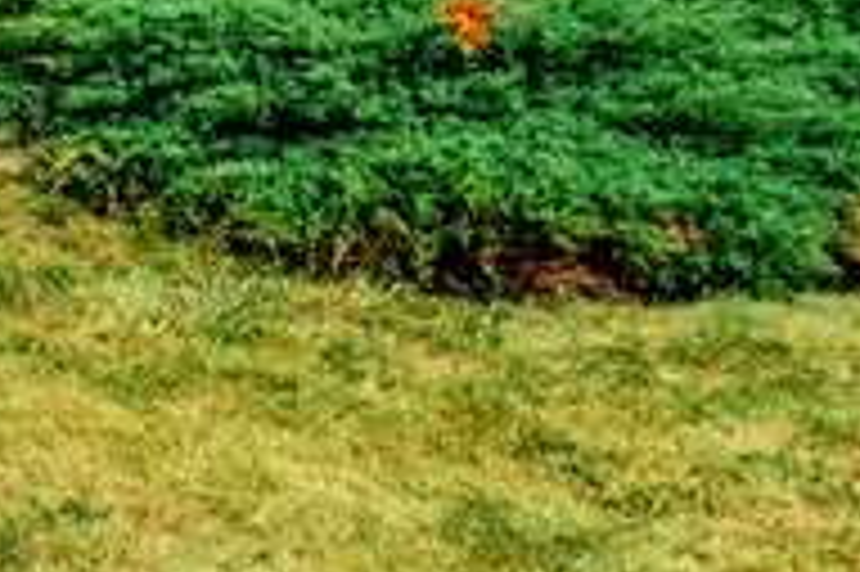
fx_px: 1790
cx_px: -1299
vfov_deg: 15.3
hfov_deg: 14.4
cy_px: -502
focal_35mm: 75
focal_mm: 14
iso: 400
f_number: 11
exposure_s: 1/2000
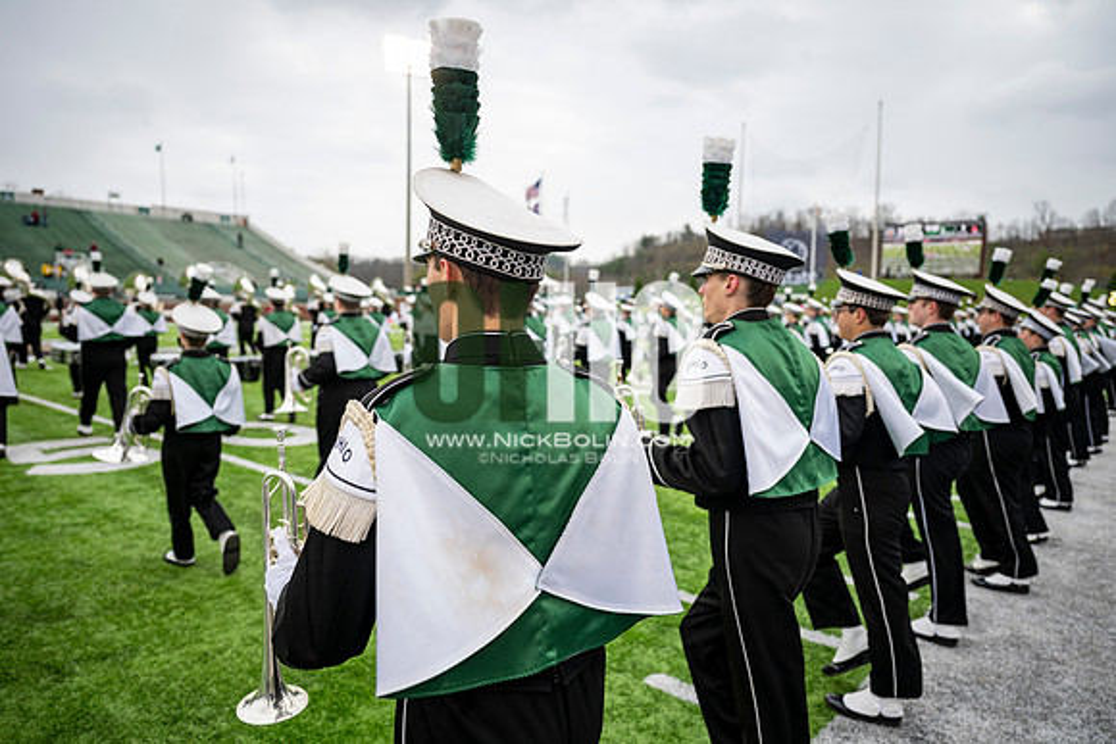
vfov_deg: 53.2
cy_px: 372
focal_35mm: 24
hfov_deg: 73.7
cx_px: 558
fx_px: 744
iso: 160
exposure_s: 1/500
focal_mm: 24
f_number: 2.8
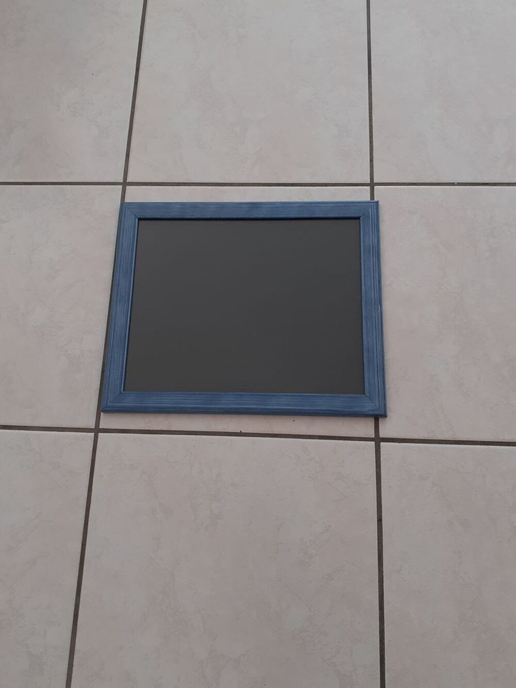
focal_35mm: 27
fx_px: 537
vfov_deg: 65.3
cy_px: 344
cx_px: 258
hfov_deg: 51.4
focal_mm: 3.6
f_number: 1.9
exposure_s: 1/100
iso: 50
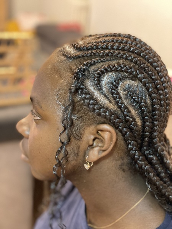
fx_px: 345
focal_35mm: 52
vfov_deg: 36.8
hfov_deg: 28.0
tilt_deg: -20.7
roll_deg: -4.9
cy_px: 114
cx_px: 86
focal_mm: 6
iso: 1250
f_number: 2
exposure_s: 1/14
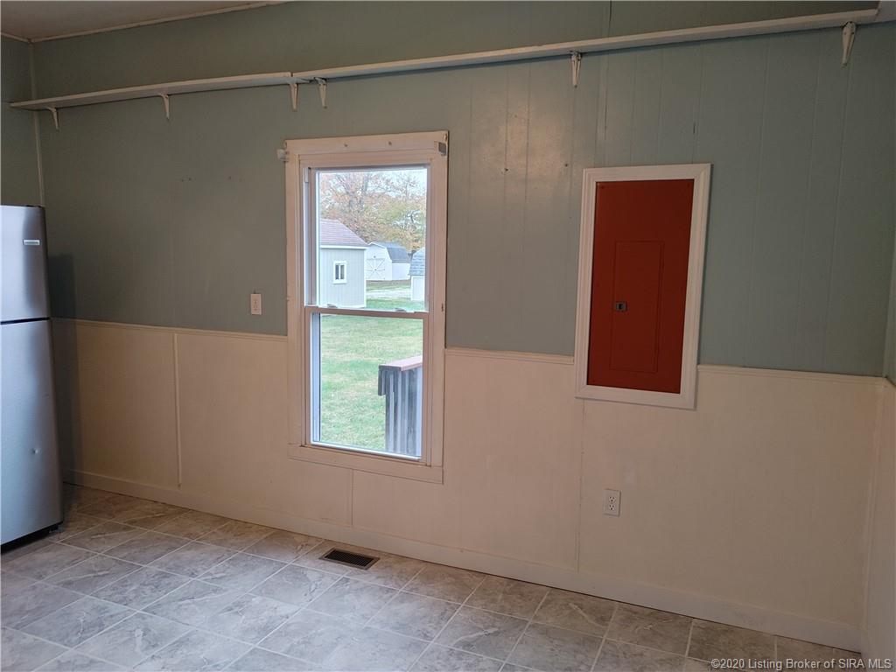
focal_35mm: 26
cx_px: 448
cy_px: 336
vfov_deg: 53.1
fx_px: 673
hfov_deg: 67.3
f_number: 1.8
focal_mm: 5.58
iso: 150
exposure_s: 1/40
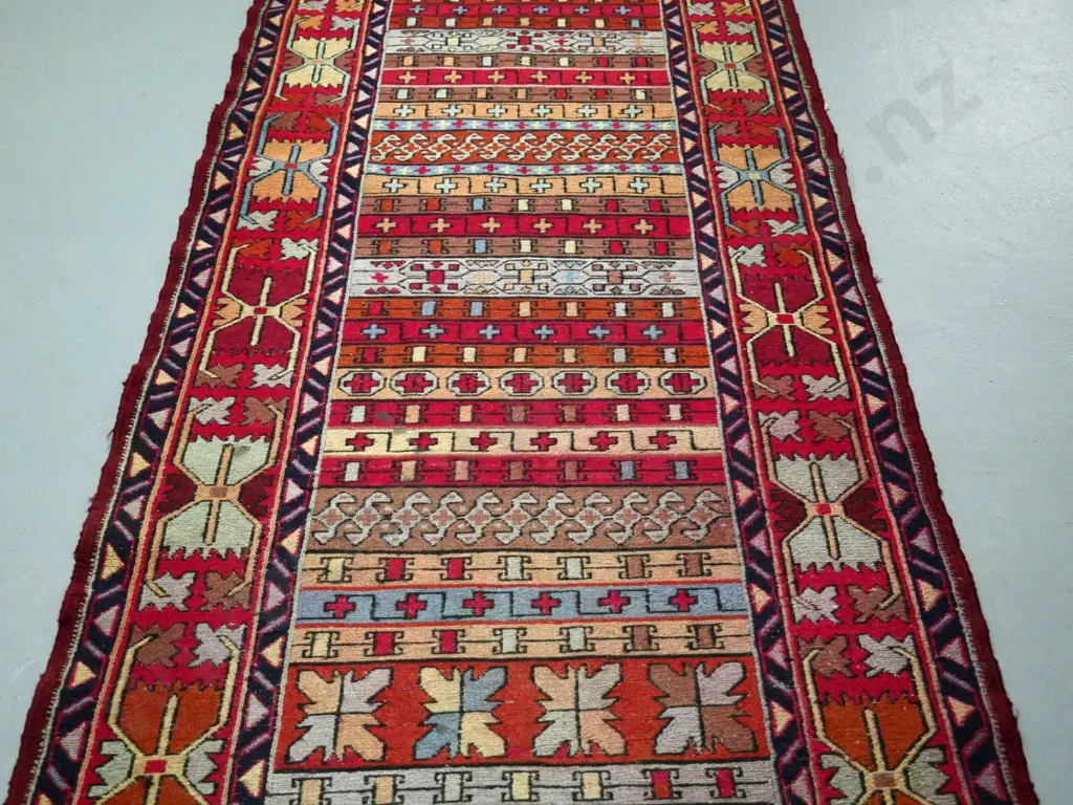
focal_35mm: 54
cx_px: 536
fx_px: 1674
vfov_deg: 27.0
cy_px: 402
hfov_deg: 35.5
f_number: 4.6
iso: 3200
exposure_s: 1/100
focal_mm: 27
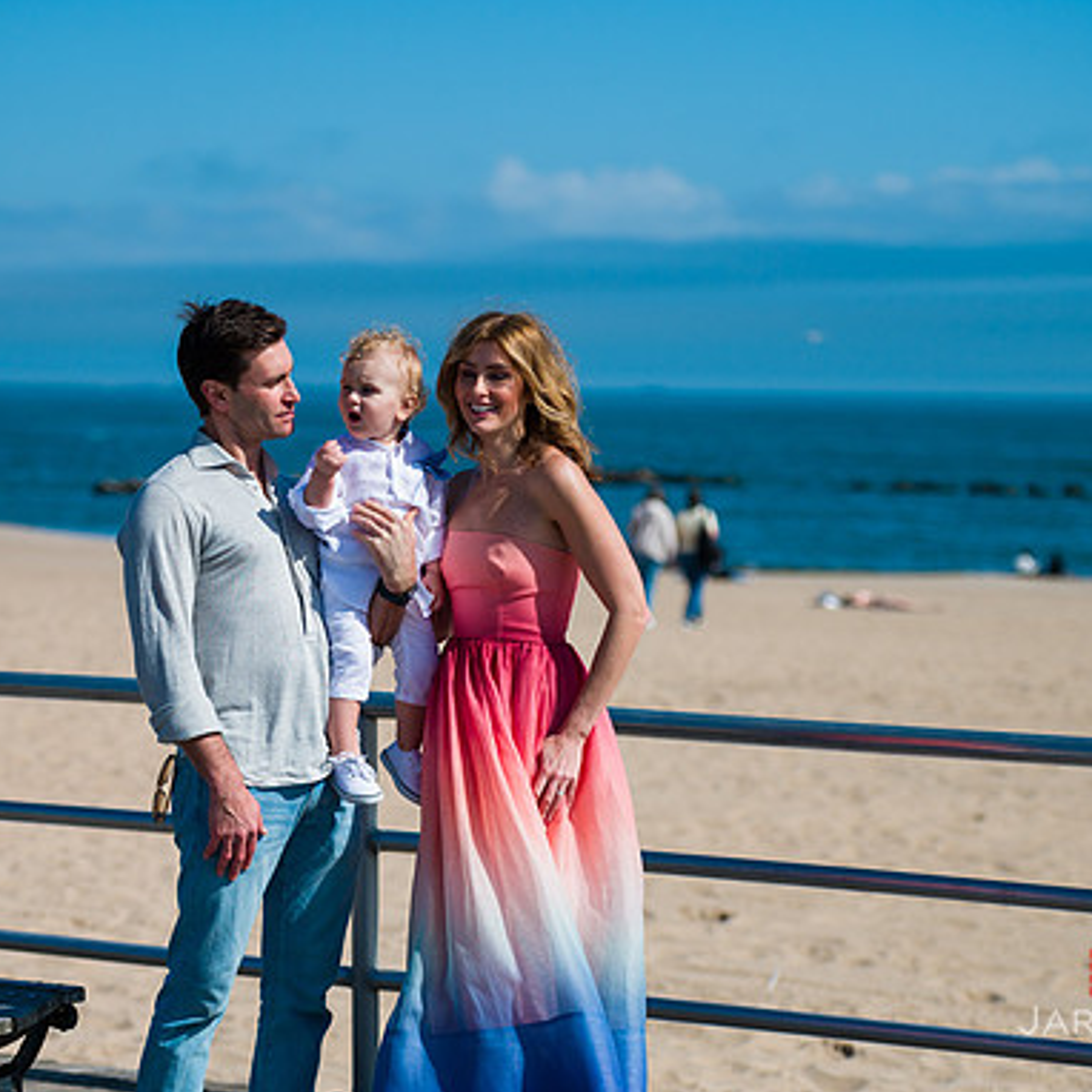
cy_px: 546
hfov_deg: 15.0
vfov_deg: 15.0
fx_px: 4140
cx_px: 463
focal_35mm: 116
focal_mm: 90
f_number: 3.2
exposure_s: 1/6400
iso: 200
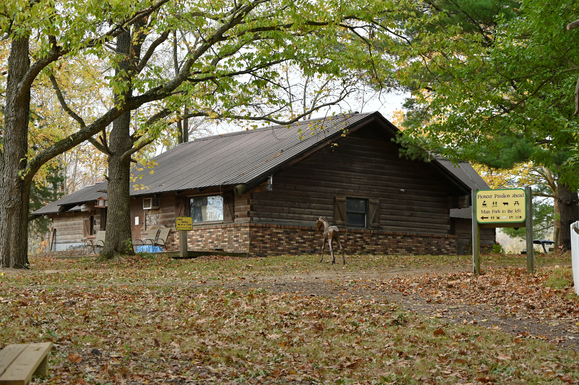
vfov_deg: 18.9
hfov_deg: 28.1
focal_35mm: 72
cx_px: 290
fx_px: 1157
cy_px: 192
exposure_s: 1/250
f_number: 6
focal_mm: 72
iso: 320
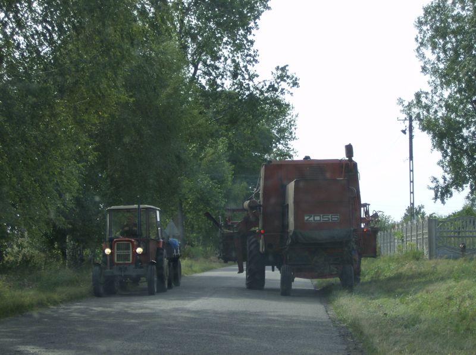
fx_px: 1166
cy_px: 178
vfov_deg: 17.3
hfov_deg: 23.1
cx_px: 238
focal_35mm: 85
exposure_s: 1/451
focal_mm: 14.1
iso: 100
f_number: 4.2
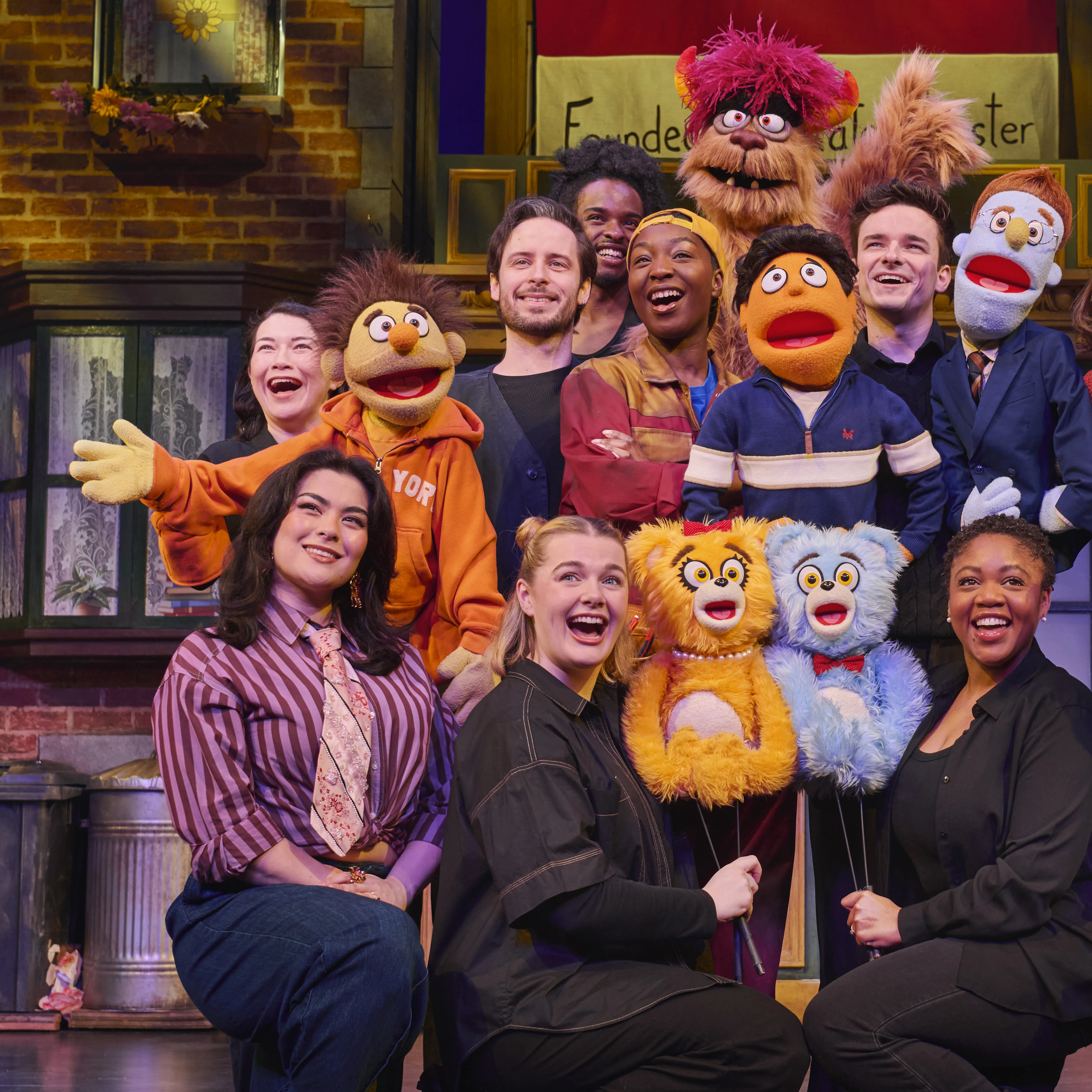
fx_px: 1642
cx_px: 771
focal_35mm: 46
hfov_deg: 36.2
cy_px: 546
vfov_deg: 36.8
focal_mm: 36
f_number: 5
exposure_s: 1/250
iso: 500
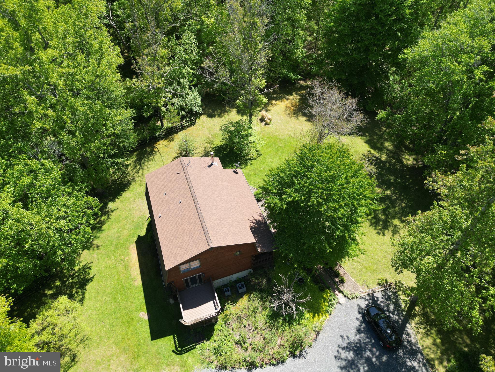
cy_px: 186
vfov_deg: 56.8
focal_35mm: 24
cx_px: 248
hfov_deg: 71.6
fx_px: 343
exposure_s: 1/800
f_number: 1.7
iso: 100
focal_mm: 6.72
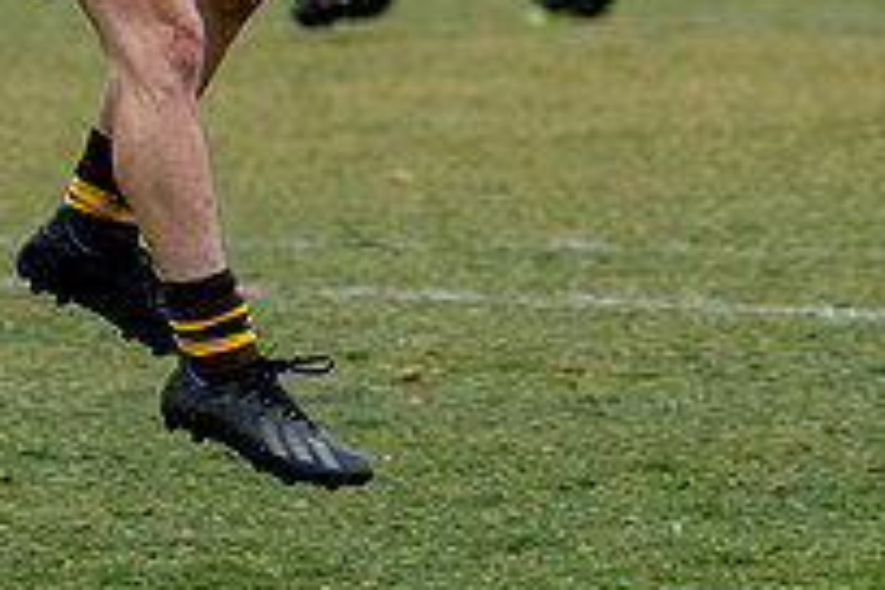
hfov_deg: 1.6
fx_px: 32644
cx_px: 19
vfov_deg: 1.0
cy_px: -242
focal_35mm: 1328
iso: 320
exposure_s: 1/800
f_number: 4
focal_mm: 200
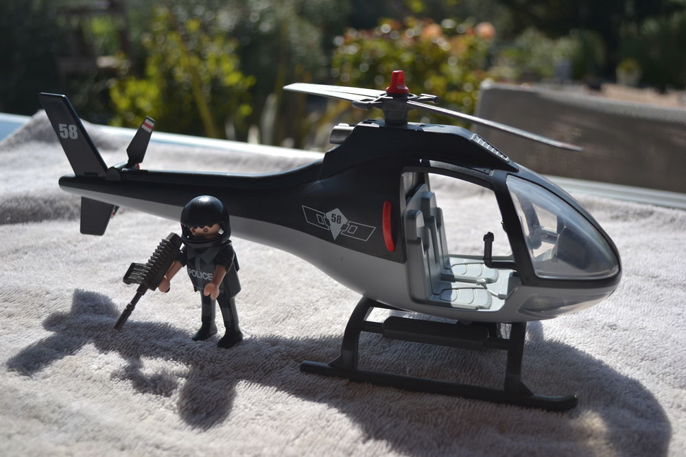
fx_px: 686
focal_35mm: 36
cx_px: 343
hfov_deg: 53.1
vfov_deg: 36.9
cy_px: 228
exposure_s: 1/1000
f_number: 4
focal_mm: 24
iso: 100
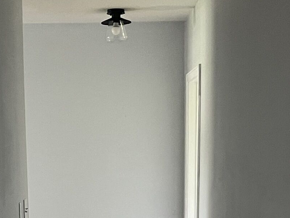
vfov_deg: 14.8
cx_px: 105
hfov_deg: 20.6
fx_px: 796
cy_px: 290
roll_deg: +0.5
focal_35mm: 95
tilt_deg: -11.3
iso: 400
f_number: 1.6
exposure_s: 1/60
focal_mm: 5.1
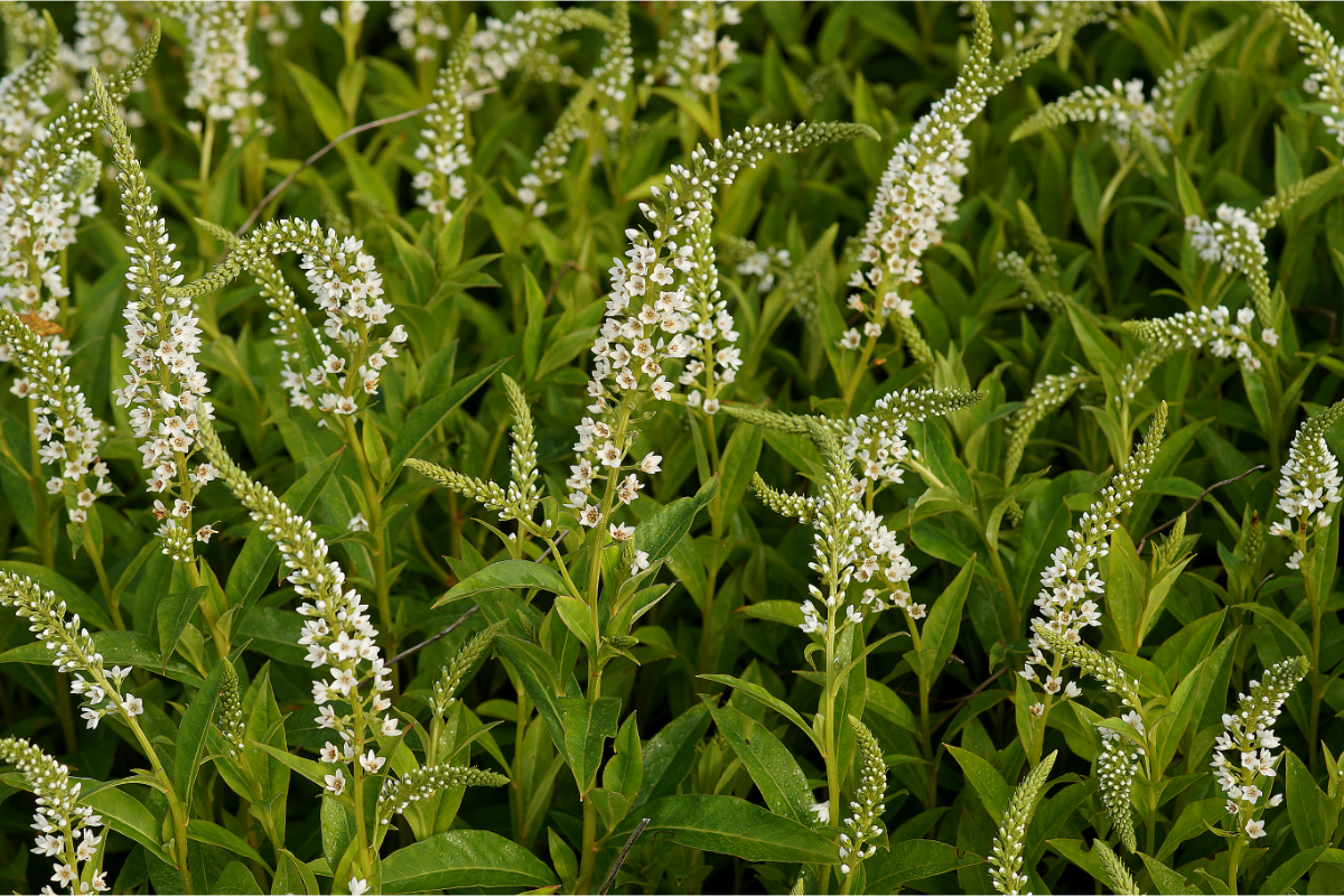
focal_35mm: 150
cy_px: 448
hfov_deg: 13.7
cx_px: 672
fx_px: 5600
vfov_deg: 9.1
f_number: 6.3
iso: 160
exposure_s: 1/160
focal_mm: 100
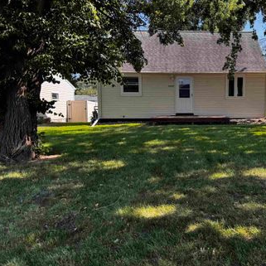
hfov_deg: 47.7
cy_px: 123
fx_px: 287
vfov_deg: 49.7
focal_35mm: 33
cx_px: 203
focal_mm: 6.76
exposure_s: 1/842
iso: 80
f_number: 1.78
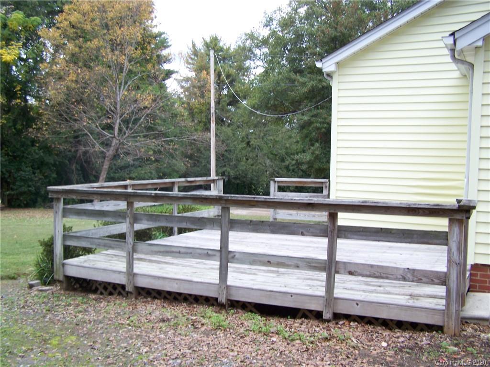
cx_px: 245
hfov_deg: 49.0
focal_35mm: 38
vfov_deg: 37.7
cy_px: 184
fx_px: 538
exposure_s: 1/80
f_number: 2.8
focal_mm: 6.3
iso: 64
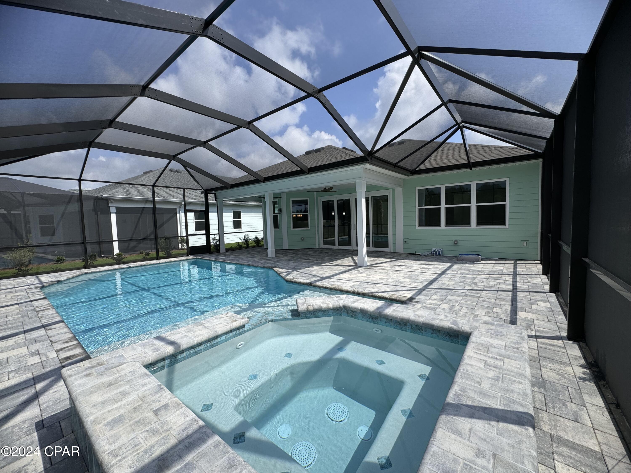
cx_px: 316
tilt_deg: -3.7
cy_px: 236
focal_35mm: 14
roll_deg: +1.5
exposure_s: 1/1256
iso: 50
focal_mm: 2.22
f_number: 2.2
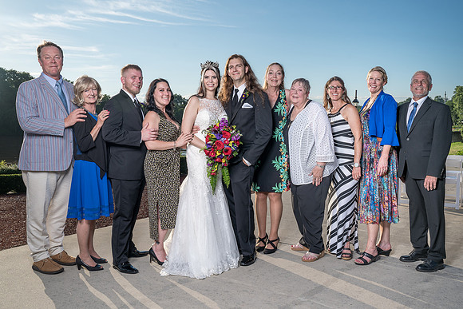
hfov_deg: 56.2
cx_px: 232
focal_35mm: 34
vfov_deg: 39.2
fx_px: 433
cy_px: 154
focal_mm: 33
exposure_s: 1/250
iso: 100
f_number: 9
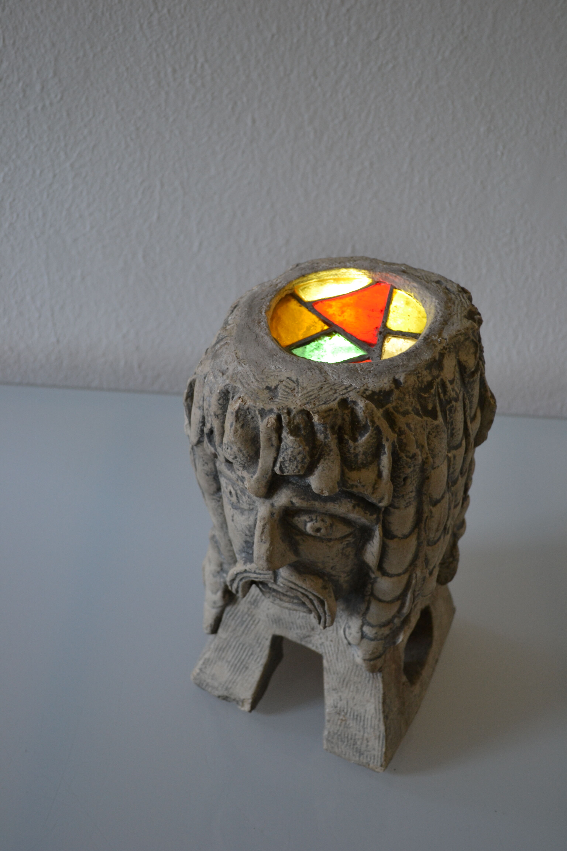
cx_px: 284
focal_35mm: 39
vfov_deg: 49.6
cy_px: 426
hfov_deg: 34.2
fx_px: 921
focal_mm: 26
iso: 400
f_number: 4.2
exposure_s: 1/30
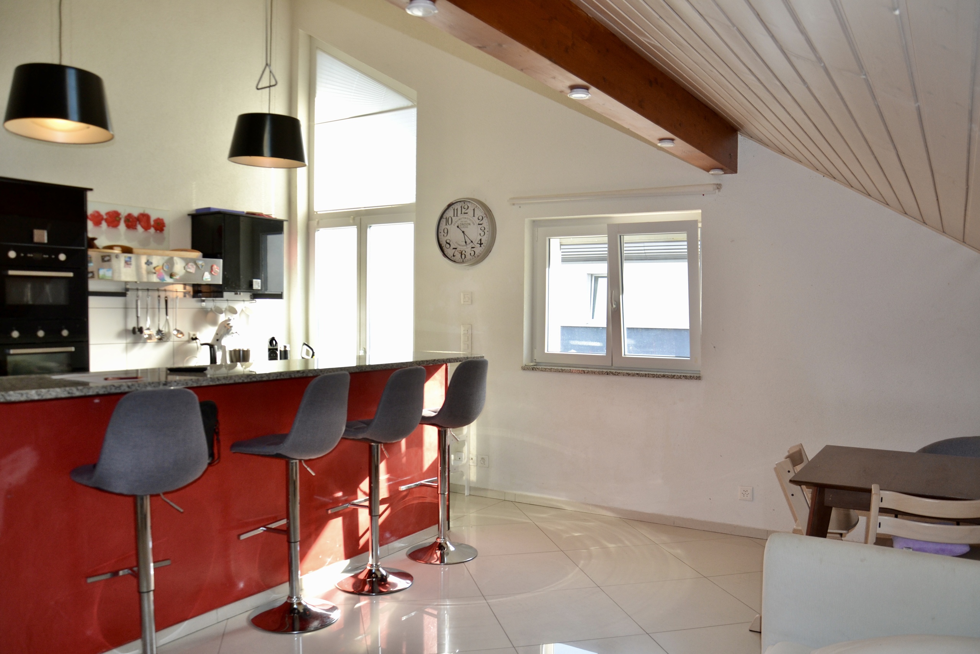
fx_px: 735
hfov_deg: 67.4
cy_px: 327
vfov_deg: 47.9
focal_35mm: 27
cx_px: 490
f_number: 3.5
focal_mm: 18
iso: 400
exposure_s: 1/200
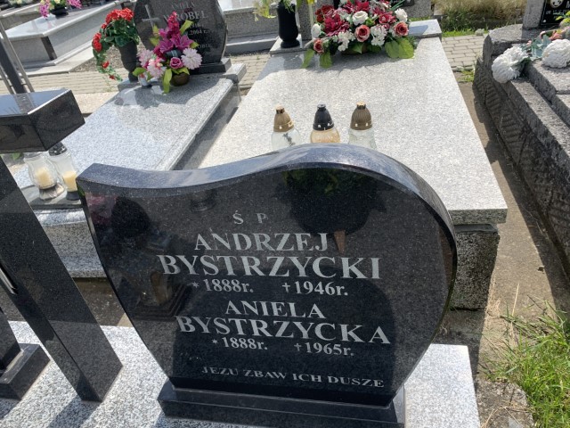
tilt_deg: -36.3
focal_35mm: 26
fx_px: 428
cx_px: 285
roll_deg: +11.6
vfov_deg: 53.1
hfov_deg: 67.3
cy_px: 214
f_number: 1.8
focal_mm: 4.25
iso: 25
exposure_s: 1/1718
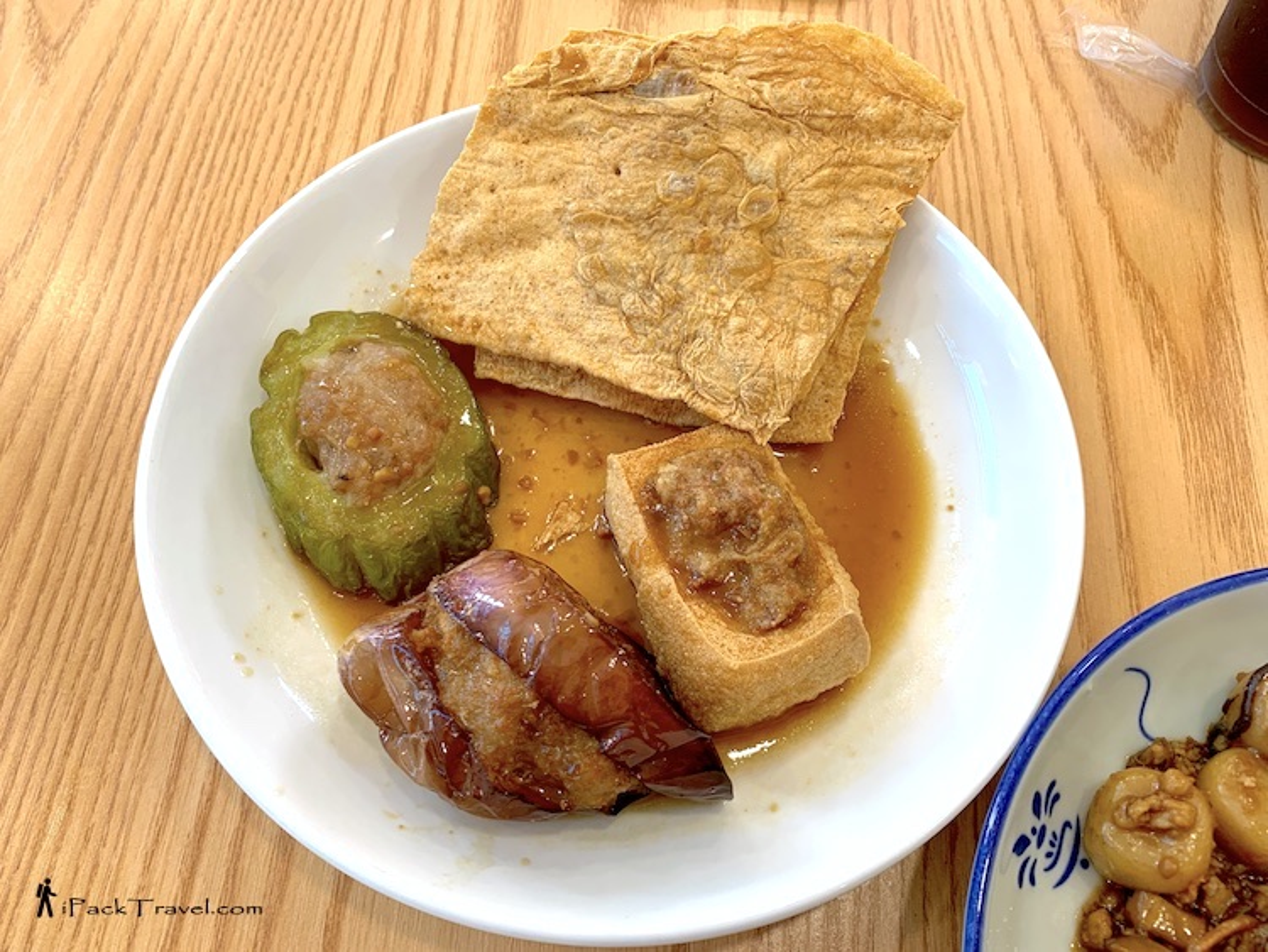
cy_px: 476
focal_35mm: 26
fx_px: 953
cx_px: 634
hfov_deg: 67.3
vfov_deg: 53.1
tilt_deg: -65.0
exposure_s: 1/121
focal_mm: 4.25
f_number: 1.8
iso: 64
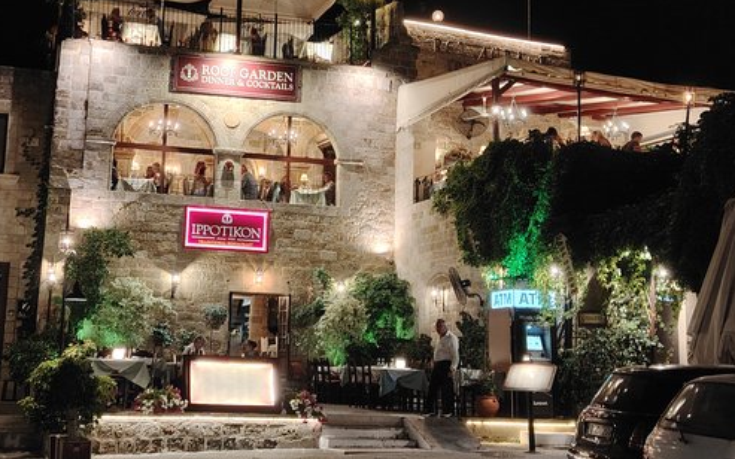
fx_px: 1102
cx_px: 301
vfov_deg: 23.5
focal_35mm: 55
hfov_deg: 36.8
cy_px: 185
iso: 1003
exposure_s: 1/33.3
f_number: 1.75
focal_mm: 5.25
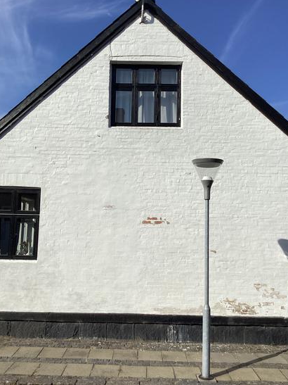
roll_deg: +0.4
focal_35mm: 34
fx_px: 377
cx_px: 140
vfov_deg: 54.0
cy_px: 187
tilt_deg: +6.5
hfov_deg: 41.8
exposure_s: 1/3135
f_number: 2.4
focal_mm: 3.3
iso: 25
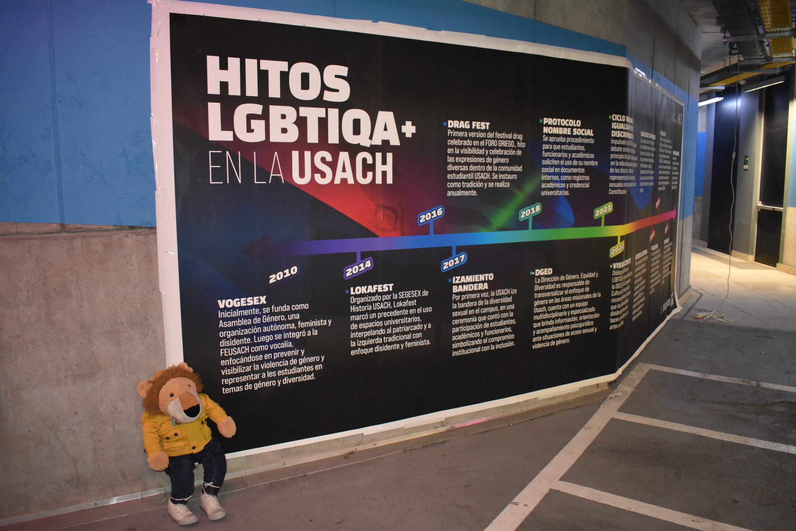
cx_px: 398
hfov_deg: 67.4
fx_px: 597
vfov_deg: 48.0
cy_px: 266
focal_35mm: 27
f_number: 3.5
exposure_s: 1/60
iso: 2500
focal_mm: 18
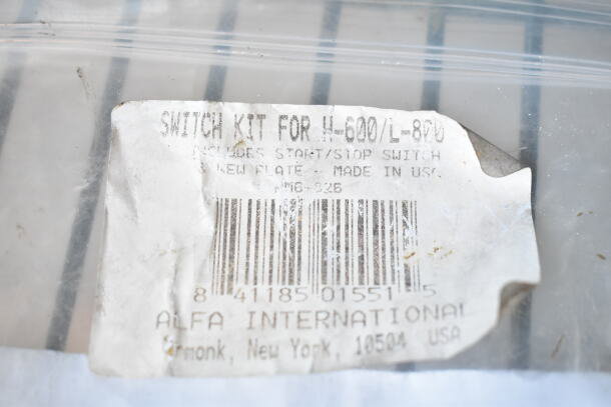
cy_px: 204
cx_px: 306
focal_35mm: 57
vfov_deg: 23.8
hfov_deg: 35.0
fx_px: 968
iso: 1600
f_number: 5.6
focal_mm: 38
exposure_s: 1/125
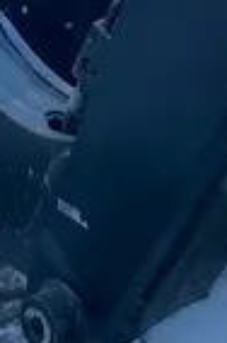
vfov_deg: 13.8
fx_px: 1331
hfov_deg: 9.8
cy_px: -178
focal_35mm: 140
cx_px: 116
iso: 32
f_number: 1.8
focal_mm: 4.25
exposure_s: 1/121
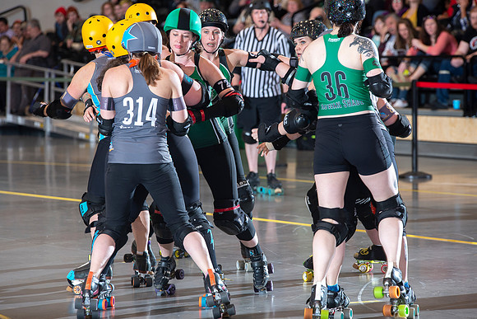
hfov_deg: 10.3
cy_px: 160
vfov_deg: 6.9
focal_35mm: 200
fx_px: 2650
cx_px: 238
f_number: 5.6
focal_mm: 200
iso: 640
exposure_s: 1/160
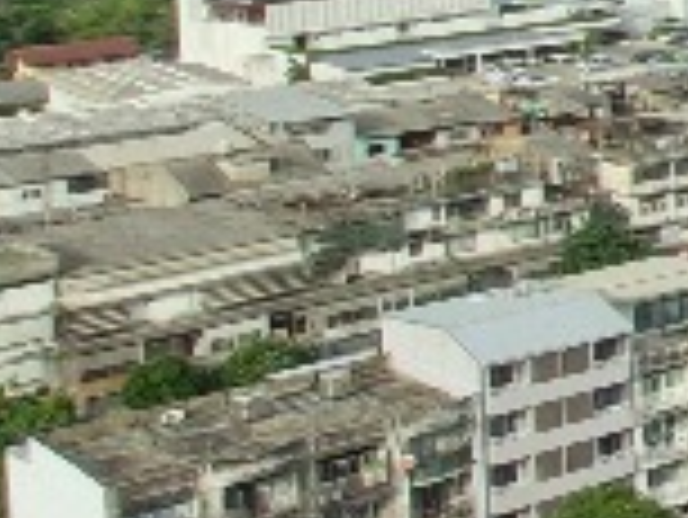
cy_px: -158
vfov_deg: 16.4
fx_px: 1691
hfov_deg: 12.4
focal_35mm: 85
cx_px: 1943
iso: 50
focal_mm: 1.74
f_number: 2.2
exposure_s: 1/936
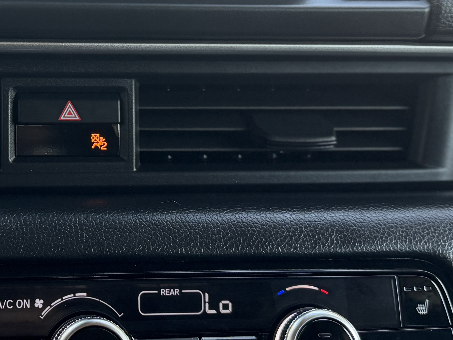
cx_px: 42
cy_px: 46
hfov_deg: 25.8
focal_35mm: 73
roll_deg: -0.6
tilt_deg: -16.9
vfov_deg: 19.8
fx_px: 955
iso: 200
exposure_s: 1/169
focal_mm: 6.76
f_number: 1.78
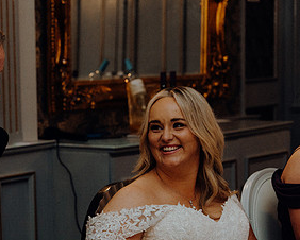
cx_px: 21
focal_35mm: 133
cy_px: 190
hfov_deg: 14.3
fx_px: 1182
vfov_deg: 11.6
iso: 2500
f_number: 3.5
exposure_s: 1/160
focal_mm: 69
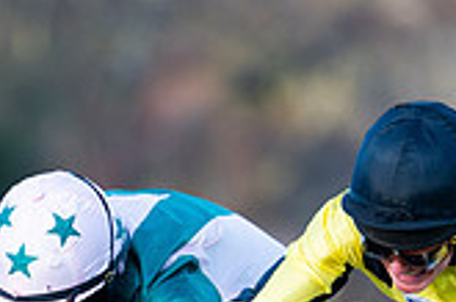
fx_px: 20297
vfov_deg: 0.9
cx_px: 178
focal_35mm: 1607
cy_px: 532
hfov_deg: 1.3
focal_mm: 400
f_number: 4.5
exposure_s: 1/800
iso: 800
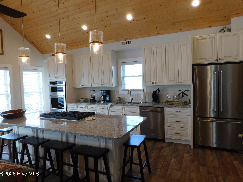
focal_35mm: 23
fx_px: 161
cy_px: 91
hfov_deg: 73.9
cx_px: 122
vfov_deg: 58.9
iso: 125
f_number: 3
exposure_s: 1/50
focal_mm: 4
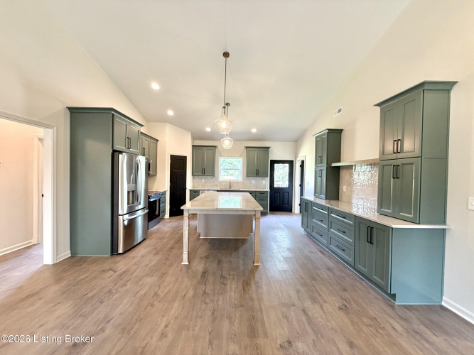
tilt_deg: -1.1
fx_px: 192
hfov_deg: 102.1
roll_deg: -0.8
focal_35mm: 14
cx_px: 237
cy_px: 178
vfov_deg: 85.7
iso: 320
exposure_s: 1/60
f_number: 2.2
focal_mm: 2.22
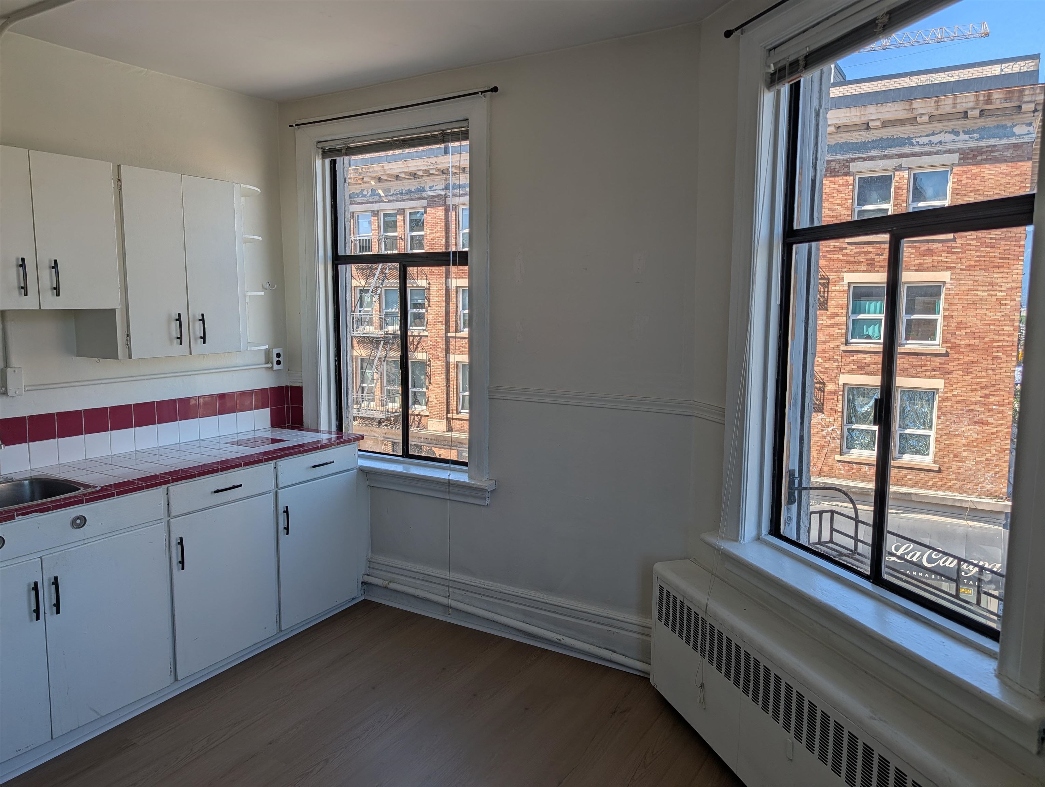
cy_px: 394
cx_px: 522
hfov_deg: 71.5
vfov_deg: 56.9
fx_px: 726
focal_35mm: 24
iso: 20
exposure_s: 1/692
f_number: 1.68
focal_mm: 6.9
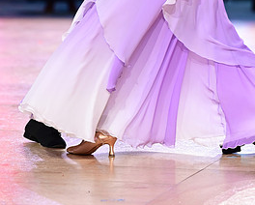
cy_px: -62
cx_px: 148
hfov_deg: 6.7
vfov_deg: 5.4
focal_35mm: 288
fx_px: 2177
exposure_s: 1/500
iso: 1600
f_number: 2.8
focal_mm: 140
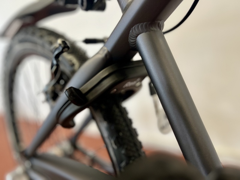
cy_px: 90
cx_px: 120
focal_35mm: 26
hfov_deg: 67.3
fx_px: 180
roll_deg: +15.5
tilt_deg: -14.1
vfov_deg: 53.1
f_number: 1.6
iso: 100
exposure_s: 1/50
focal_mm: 5.1
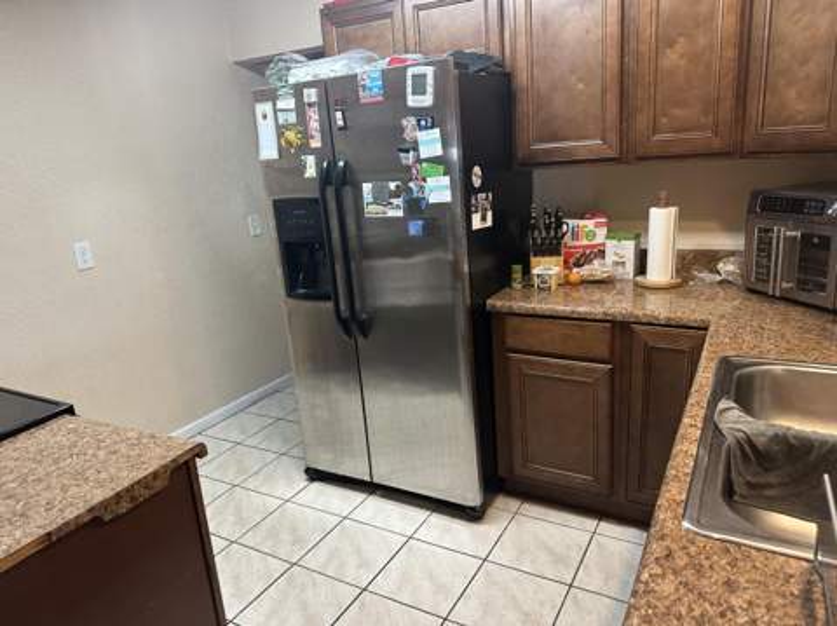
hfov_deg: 71.7
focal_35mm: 24
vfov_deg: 56.7
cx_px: 418
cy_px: 313
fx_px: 580
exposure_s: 1/60
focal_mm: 6.86
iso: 320
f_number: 1.78
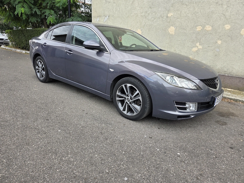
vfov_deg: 58.9
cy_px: 92
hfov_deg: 73.9
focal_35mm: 23
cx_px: 122
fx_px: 162
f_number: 1.8
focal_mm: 5.4
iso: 80
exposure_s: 1/554
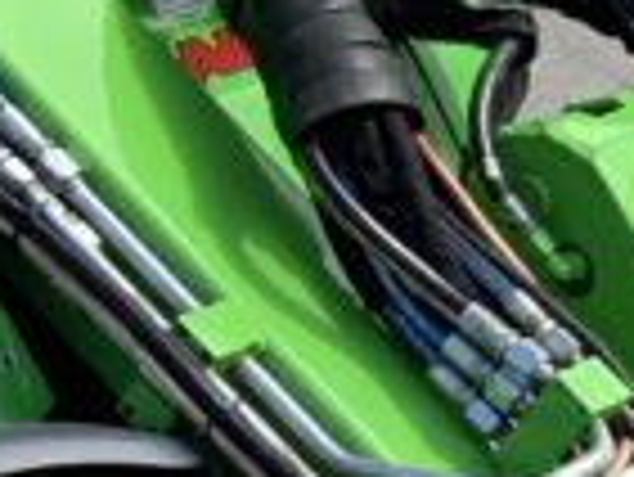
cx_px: 1272
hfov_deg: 8.9
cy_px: 922
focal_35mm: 210
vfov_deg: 6.9
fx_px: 3849
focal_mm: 3
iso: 16
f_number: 1.8
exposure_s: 1/700
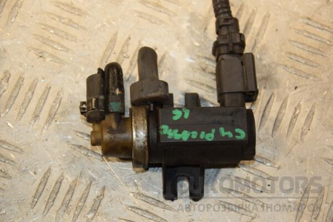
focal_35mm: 112
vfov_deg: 12.2
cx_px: 166
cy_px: 111
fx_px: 1041
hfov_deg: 18.2
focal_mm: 75
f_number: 5.3
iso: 800
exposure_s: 1/160
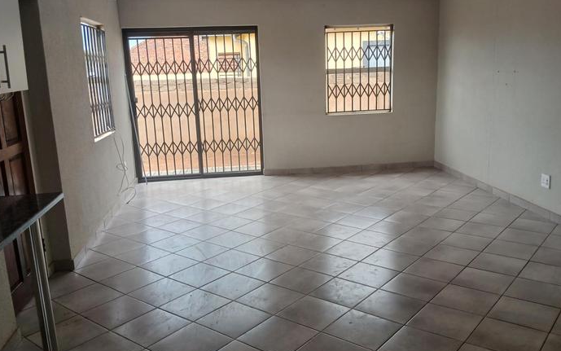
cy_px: 177
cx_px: 278
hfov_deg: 59.6
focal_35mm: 32
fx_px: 489
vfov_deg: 39.5
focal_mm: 3.98
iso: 40
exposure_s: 1/50
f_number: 1.8
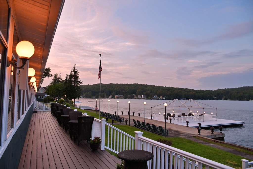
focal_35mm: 27
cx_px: 126
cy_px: 84
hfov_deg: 67.4
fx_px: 190
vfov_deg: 47.9
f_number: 4.5
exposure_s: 1/80
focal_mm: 18
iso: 160
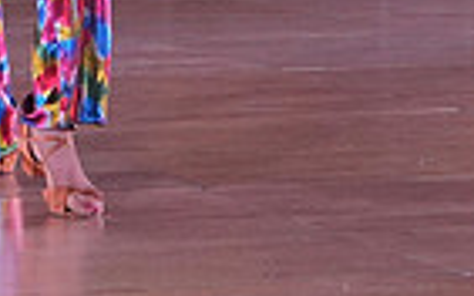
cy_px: -331
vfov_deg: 5.9
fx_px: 2763
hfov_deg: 9.6
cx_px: -195
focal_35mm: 214
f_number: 4
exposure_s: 1/400
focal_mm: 34
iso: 1250
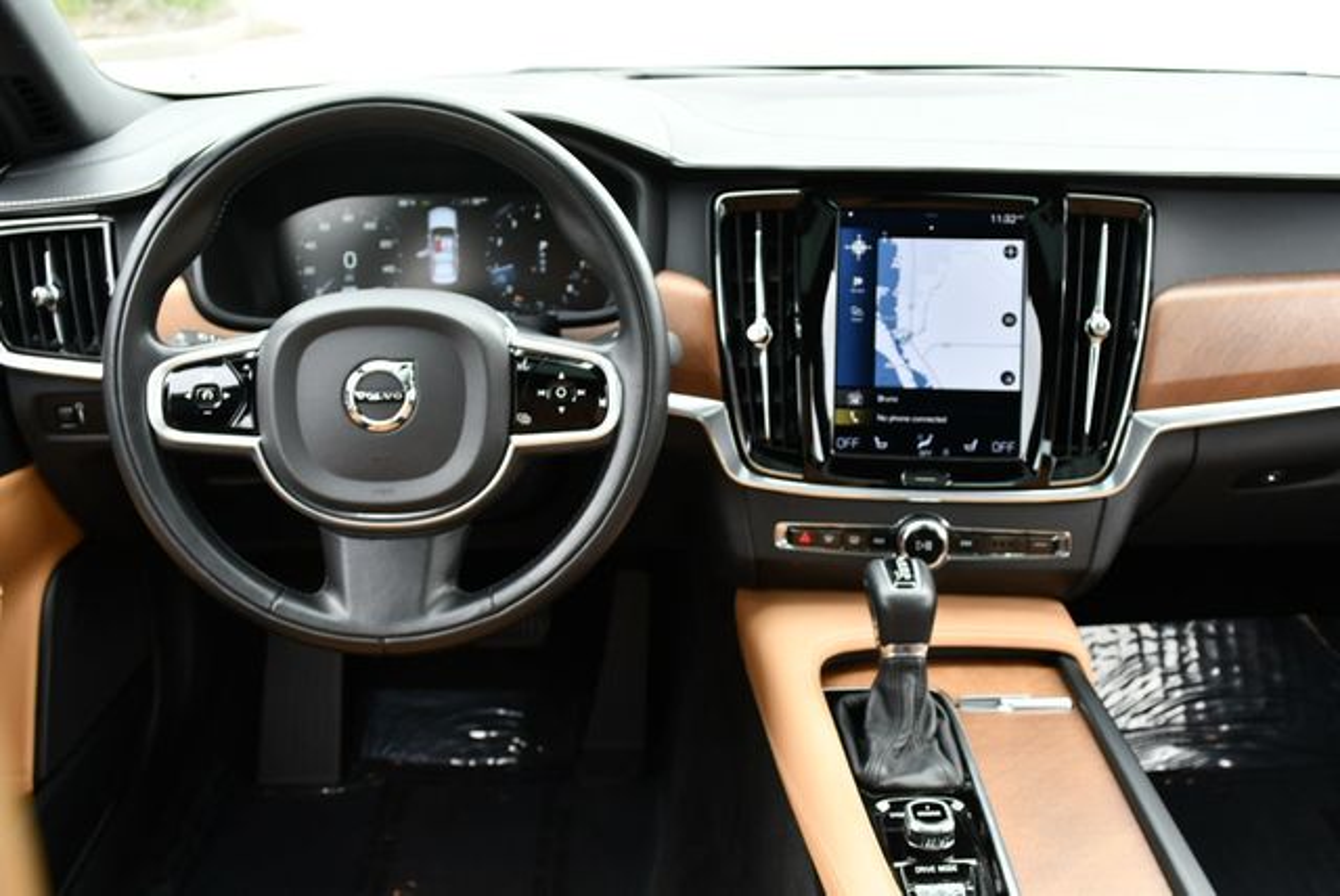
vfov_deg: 36.9
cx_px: 670
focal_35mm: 36
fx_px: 1341
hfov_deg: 53.1
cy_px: 448
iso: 400
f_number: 4.5
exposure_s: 1/250
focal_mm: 18
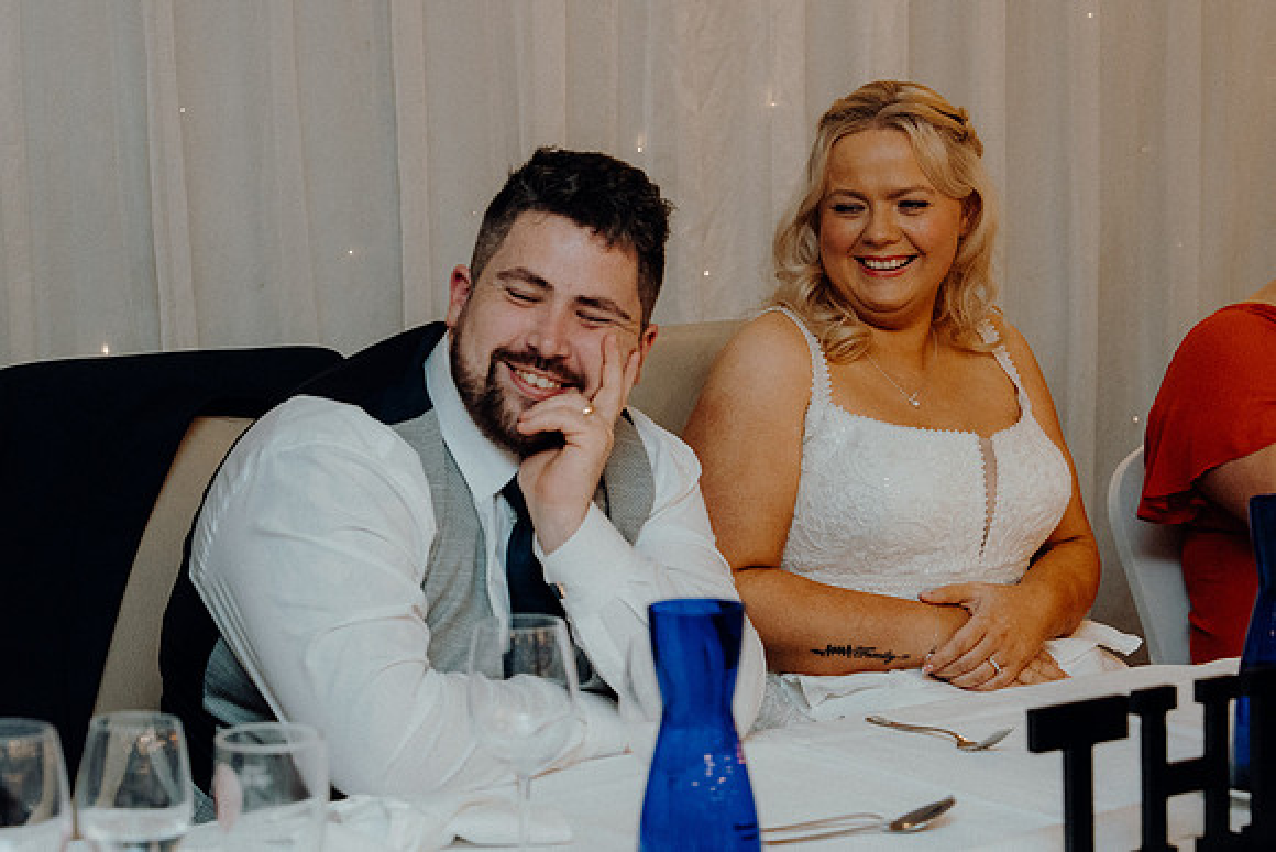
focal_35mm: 94
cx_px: 638
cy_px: 426
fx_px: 3332
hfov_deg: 21.7
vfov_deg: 14.6
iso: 2500
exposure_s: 1/160
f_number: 3.5
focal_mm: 63
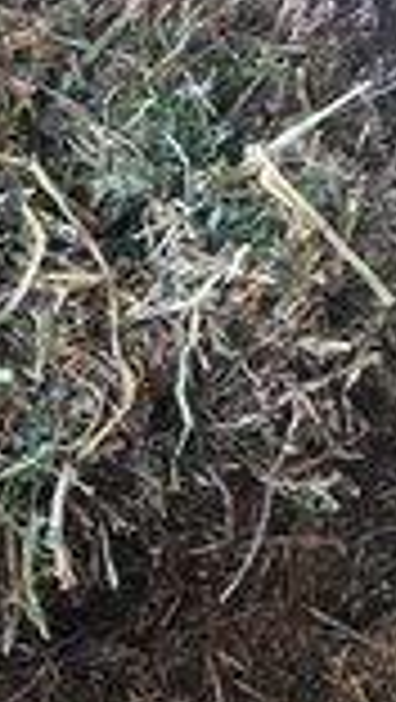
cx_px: -248
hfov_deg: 13.8
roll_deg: -0.6
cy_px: 508
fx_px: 1509
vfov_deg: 25.9
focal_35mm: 81
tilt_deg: -34.2
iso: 50
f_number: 2.2
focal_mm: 4.15
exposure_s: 1/33
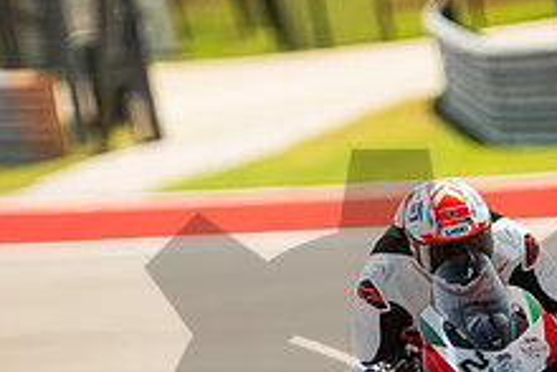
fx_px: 17138
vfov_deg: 1.2
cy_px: 459
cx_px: 390
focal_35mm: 1107
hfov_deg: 1.9
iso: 1600
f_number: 2.8
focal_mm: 280
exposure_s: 1/8000
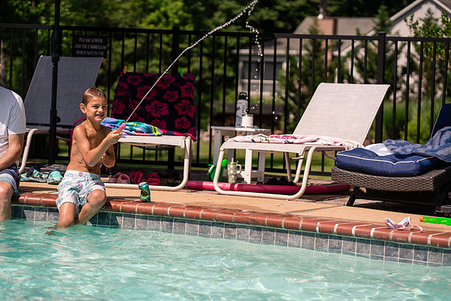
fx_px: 1065
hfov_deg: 23.9
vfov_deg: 16.1
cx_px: 226
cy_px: 150
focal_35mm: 85
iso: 200
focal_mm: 85
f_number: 3.2
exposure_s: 1/4000
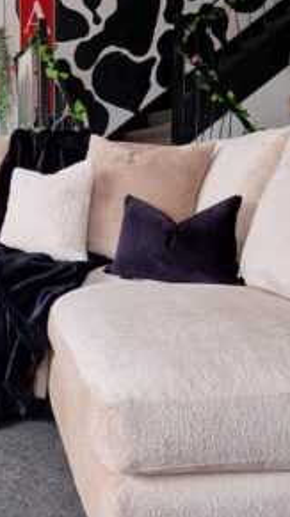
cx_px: 12
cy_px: 265
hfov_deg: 28.8
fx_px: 535
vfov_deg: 51.6
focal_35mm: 39
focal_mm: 2.2
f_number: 2.2
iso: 100
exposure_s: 1/50
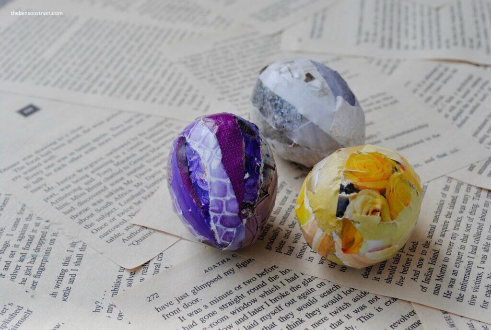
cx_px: 246
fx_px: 820
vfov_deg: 22.7
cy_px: 165
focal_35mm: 60
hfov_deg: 33.3
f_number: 8
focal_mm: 40
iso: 200
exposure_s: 1/250
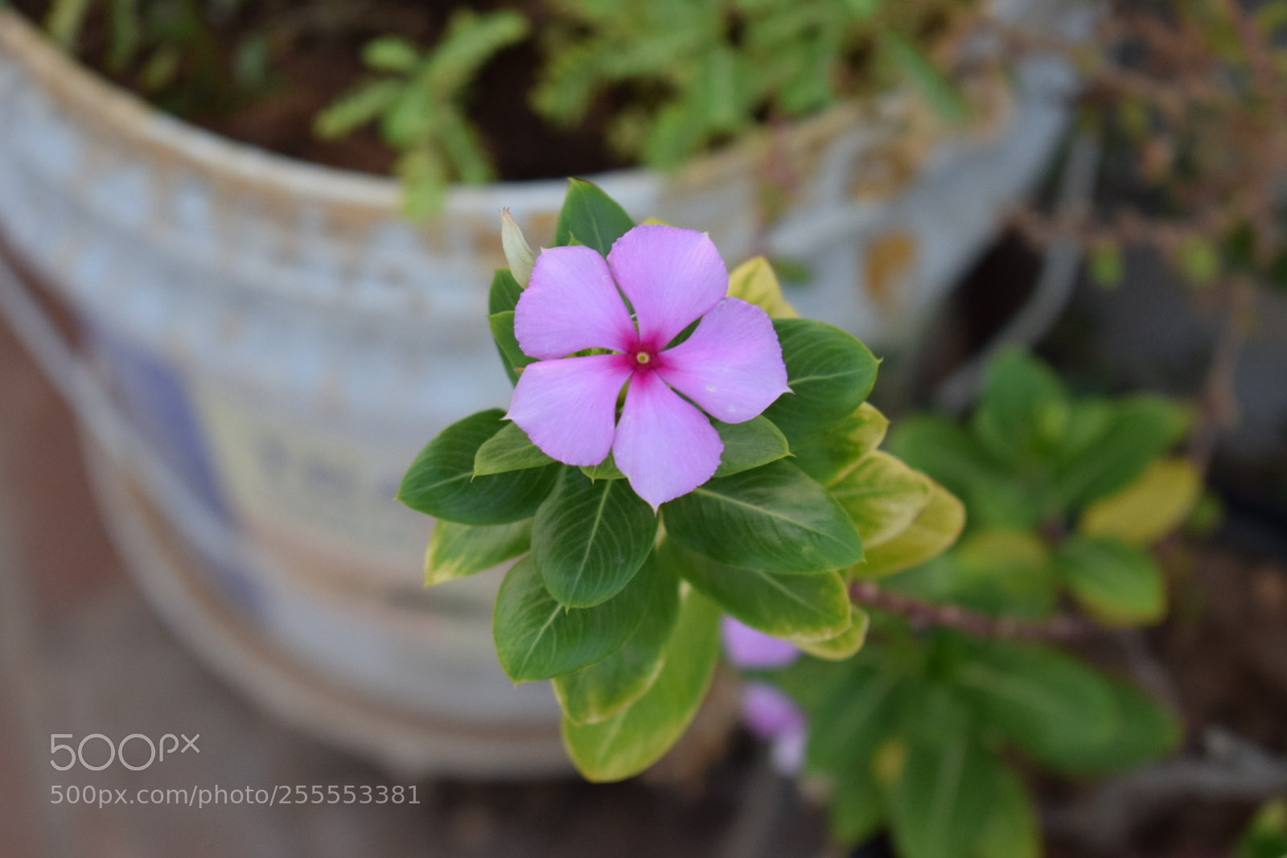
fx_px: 2949
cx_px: 644
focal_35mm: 82
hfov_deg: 24.6
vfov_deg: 16.6
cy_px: 429
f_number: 5.6
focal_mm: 55
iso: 800
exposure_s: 1/125
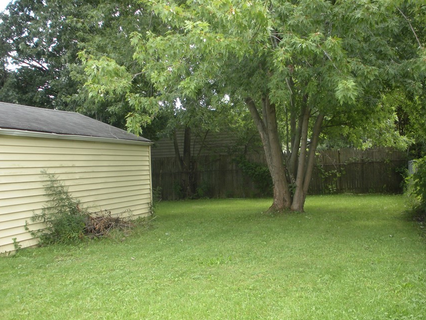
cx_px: 227
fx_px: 517
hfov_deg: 44.8
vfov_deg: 34.3
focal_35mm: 42
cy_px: 189
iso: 64
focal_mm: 6.3
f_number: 3.5
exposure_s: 1/90
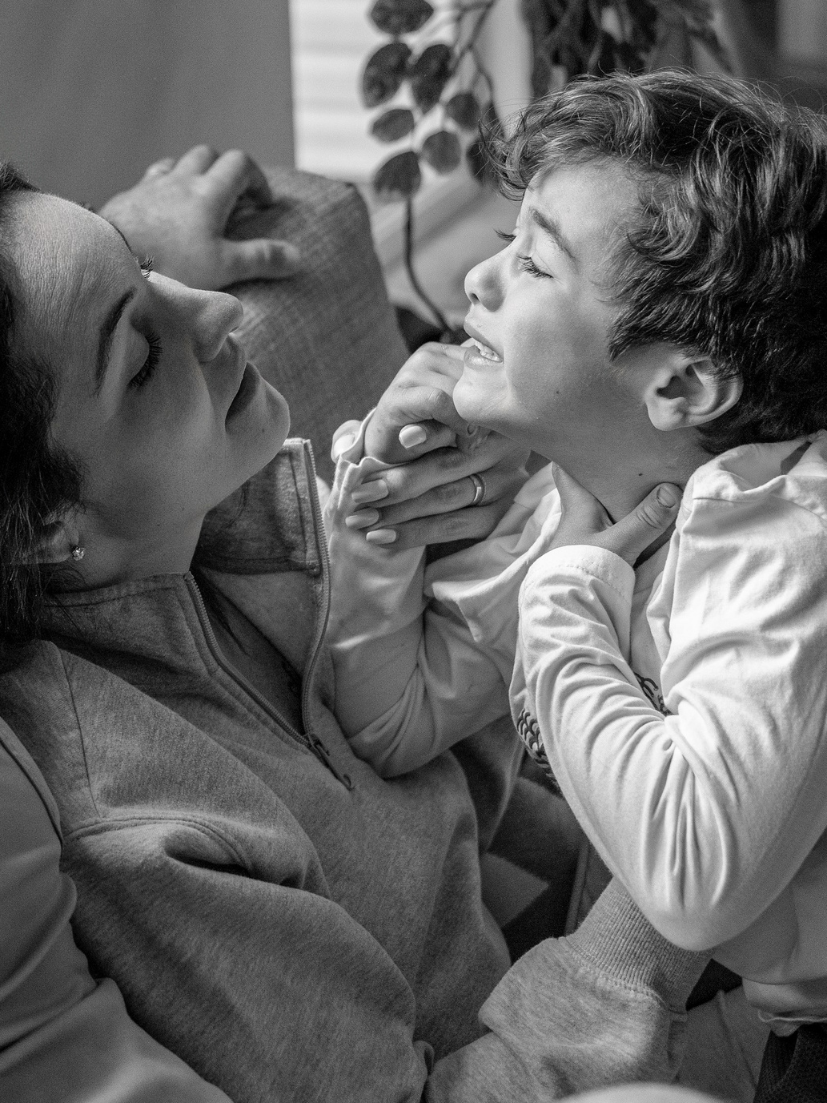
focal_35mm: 59
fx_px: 1879
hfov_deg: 24.4
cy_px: 603
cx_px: 156
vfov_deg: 32.7
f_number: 2.8
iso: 1250
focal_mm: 33
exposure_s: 1/400
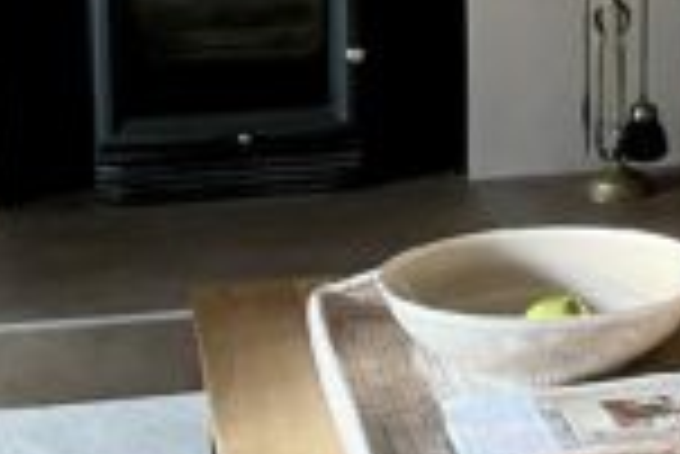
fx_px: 2496
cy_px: -49
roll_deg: -1.2
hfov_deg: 14.4
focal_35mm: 132
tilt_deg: -10.0
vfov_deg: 10.3
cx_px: 1031
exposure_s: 1/49
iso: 500
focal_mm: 5.1
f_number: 1.6
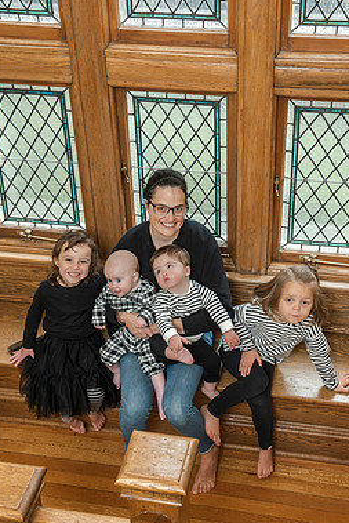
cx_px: 192
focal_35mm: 57
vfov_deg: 35.0
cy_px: 237
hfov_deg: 23.8
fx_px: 828
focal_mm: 48
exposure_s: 1/125
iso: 800
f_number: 4.5
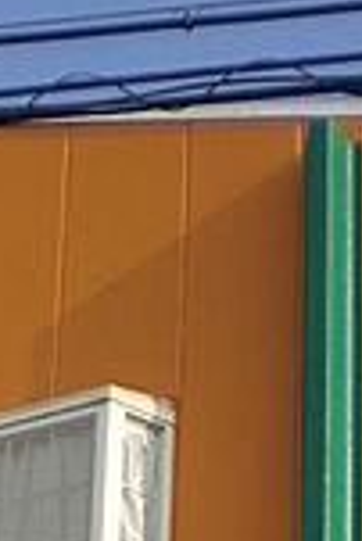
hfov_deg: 8.1
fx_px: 2513
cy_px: 1014
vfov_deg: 11.3
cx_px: -197
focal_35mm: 167
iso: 50
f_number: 3.1
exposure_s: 1/500
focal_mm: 6.3
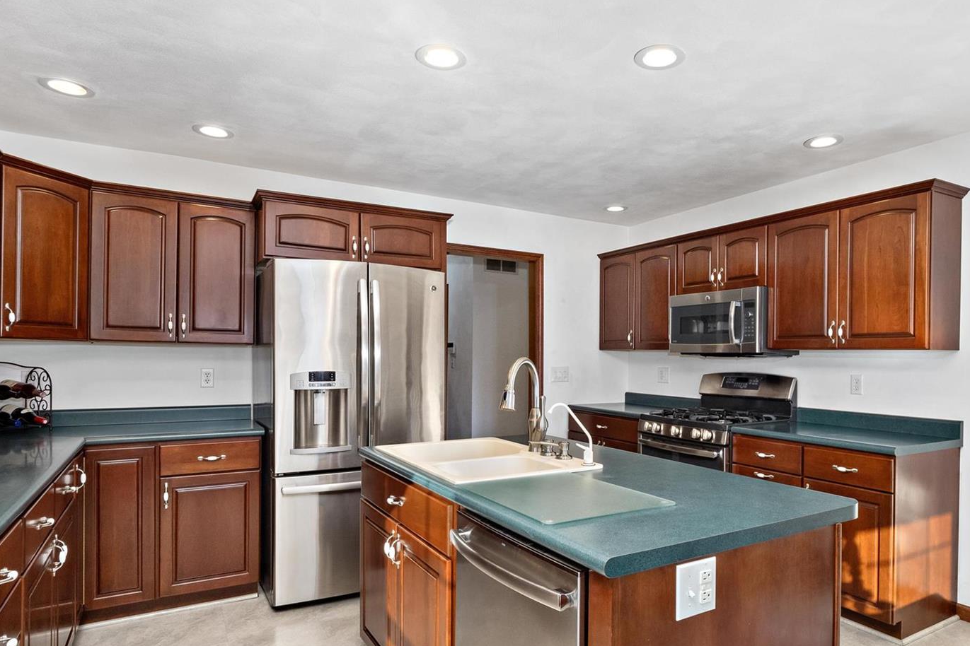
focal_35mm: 21
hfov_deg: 80.9
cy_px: 363
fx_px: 566
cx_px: 541
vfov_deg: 59.3
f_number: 9
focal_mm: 9
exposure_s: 1/250
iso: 640
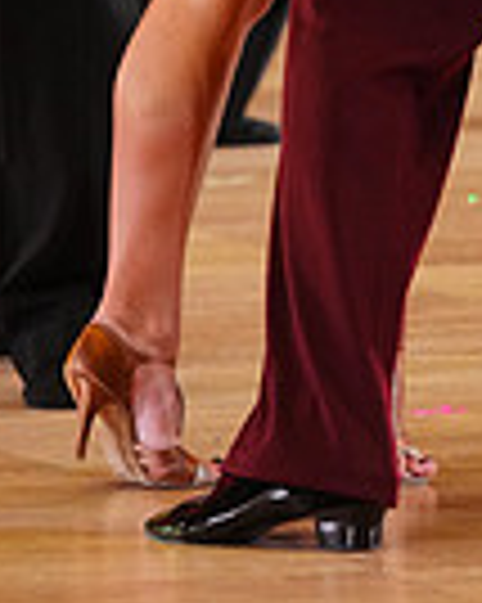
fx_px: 11300
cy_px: -414
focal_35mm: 633
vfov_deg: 3.0
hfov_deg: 2.4
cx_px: 511
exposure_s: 1/400
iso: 2500
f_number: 4
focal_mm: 156
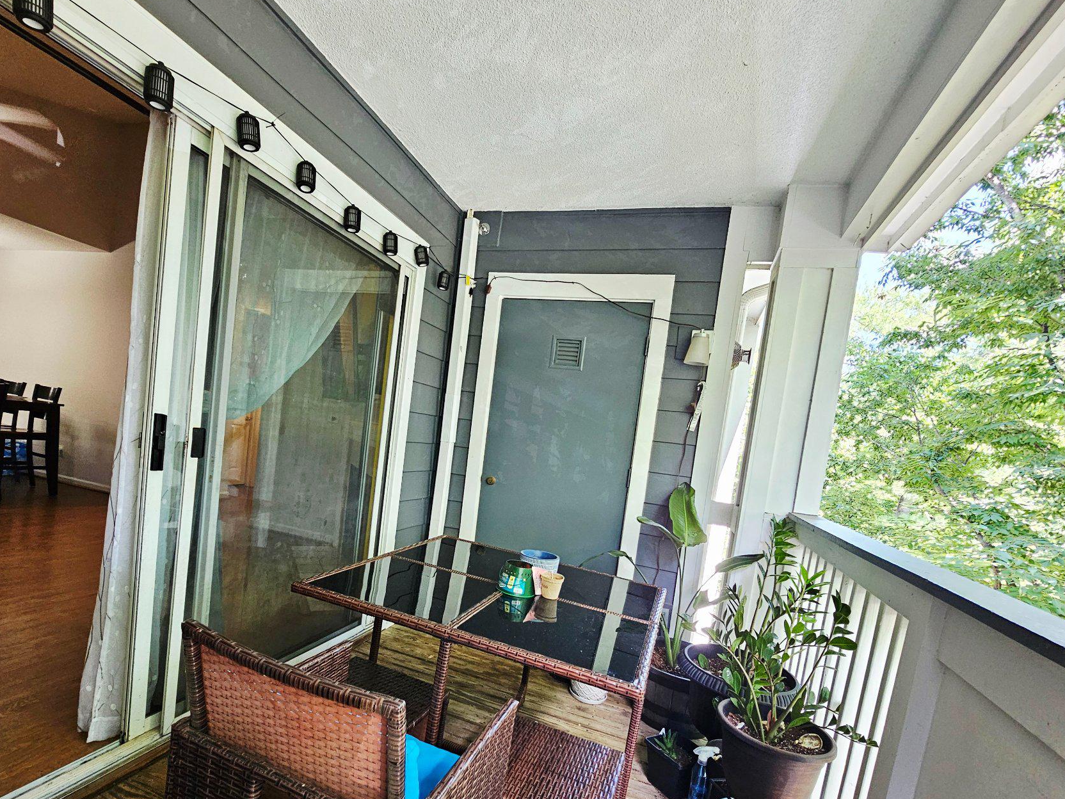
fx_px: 492
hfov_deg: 94.3
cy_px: 472
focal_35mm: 16
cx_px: 490
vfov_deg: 77.4
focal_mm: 2.2
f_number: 2.2
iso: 200
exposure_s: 1/60.2
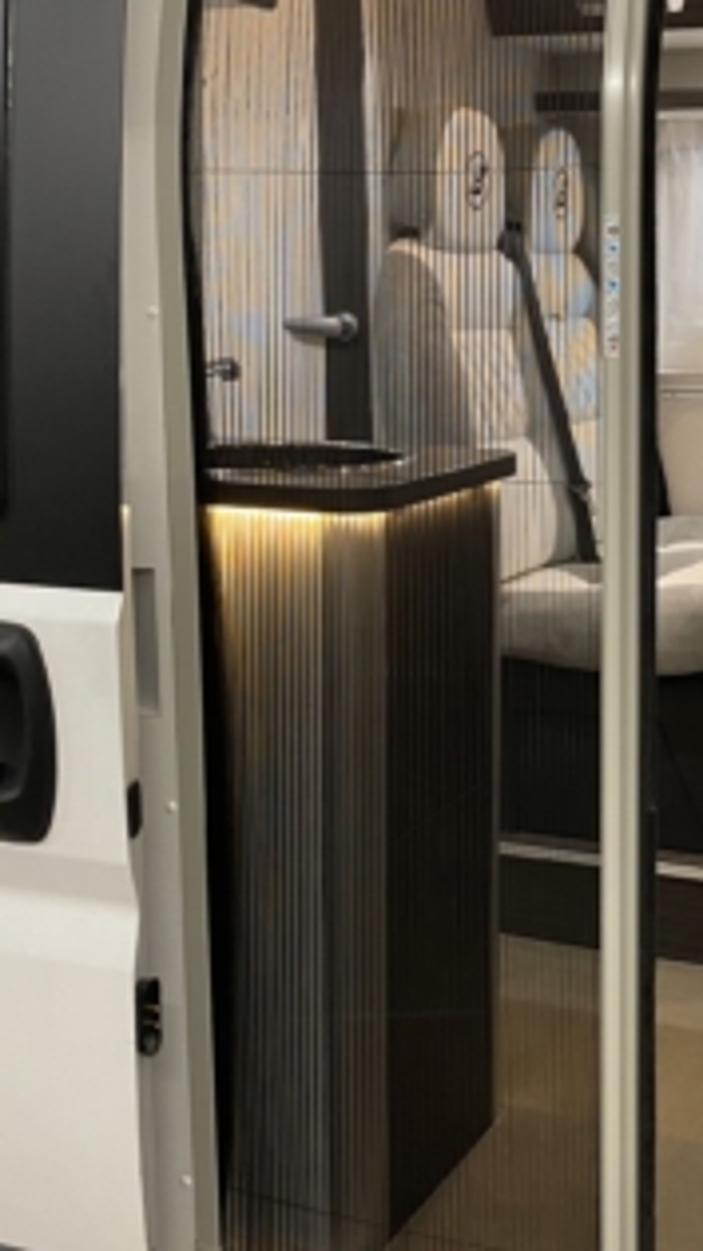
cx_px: 651
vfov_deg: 42.8
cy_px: 522
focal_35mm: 48
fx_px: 1592
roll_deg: -0.3
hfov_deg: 24.1
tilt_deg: -8.5
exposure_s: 1/50
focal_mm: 4.25
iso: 125
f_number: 1.8
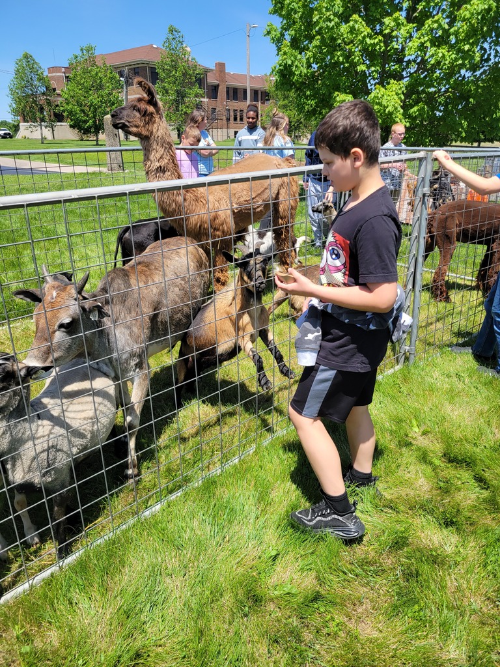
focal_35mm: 26
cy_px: 334
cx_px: 250
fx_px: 501
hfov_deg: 53.1
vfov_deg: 67.3
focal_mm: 5.4
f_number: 1.8
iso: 40
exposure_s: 1/1457
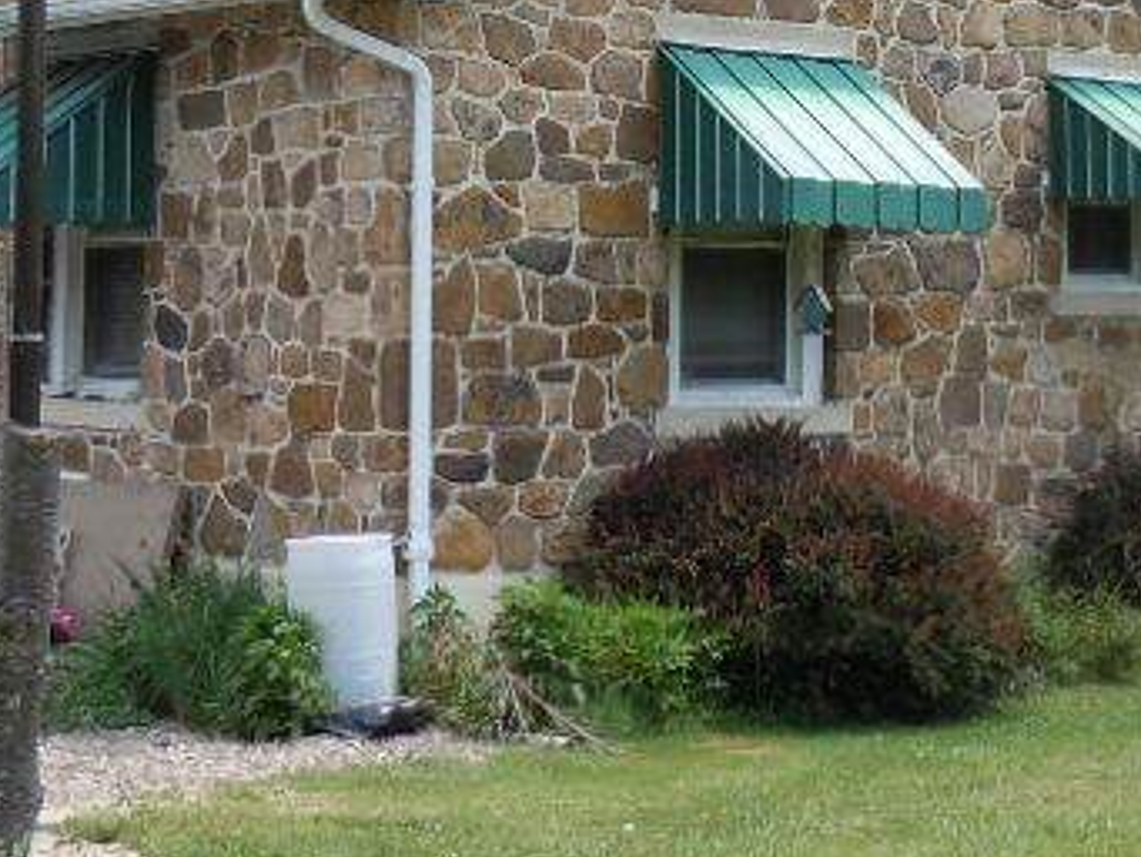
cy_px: 70
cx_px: 780
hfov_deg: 21.7
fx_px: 2968
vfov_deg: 16.2
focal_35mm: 90
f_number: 3.5
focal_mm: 5.4
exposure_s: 1/500
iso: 100
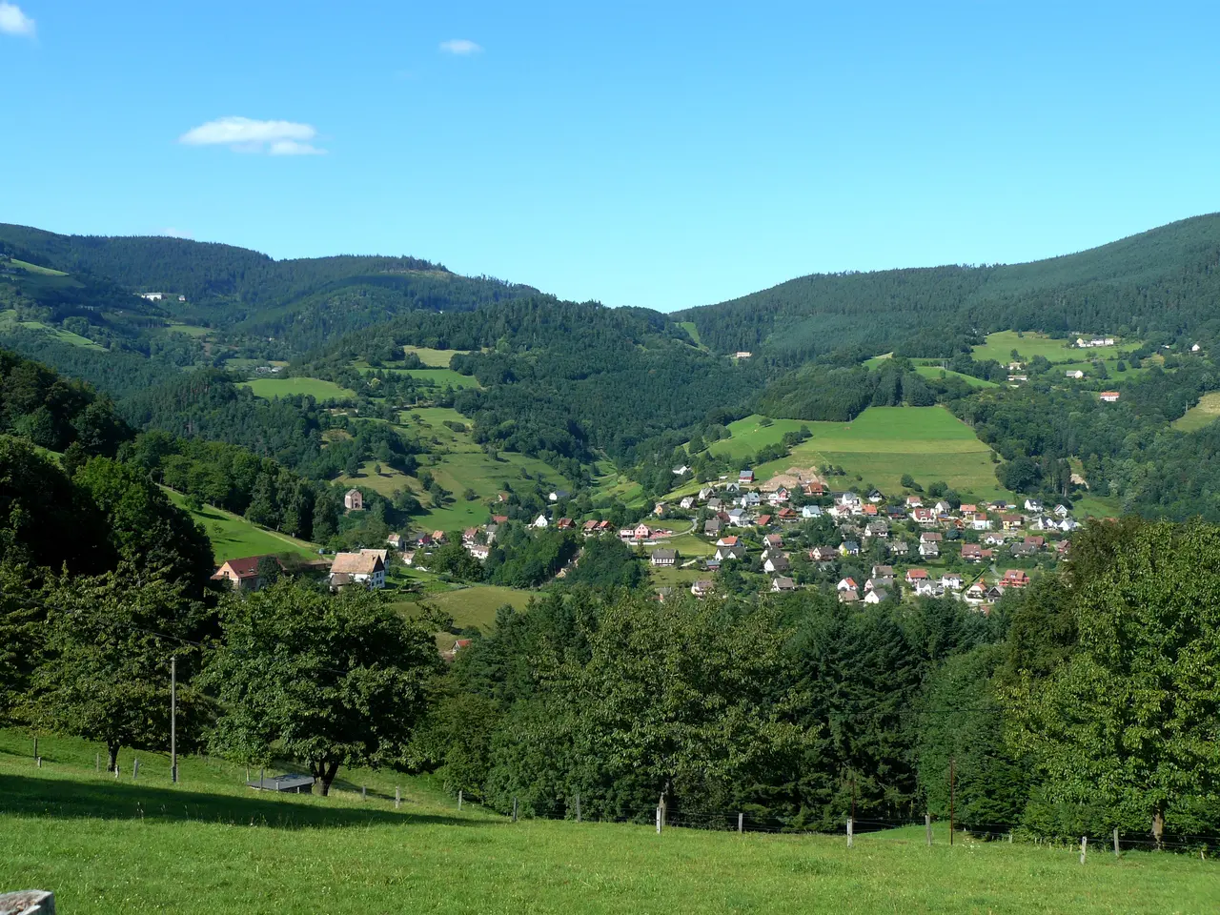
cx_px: 610
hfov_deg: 51.4
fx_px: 1269
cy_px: 458
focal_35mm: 36
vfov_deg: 39.7
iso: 100
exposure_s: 1/500
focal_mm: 6
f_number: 4
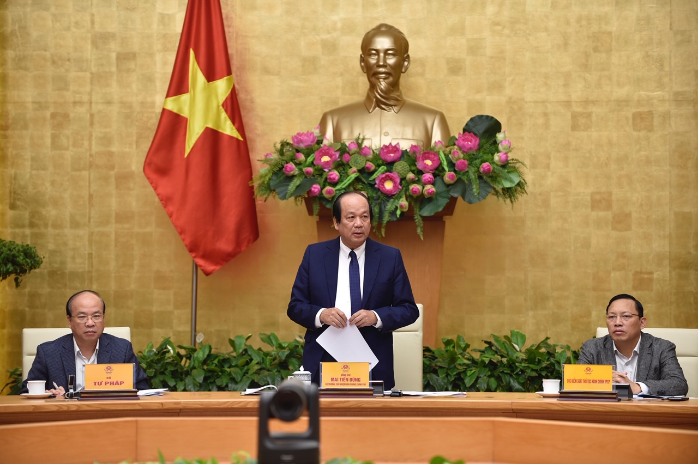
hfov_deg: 16.4
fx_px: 2422
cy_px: 232
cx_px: 349
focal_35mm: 125
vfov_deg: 11.0
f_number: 3.2
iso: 500
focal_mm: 125
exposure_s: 1/160
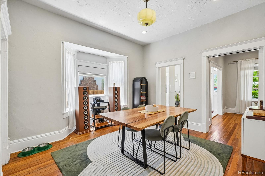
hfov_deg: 97.1
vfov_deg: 74.1
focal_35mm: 16
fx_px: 117
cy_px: 88
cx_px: 132
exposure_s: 1/20
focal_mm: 10.6
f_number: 8
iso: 800
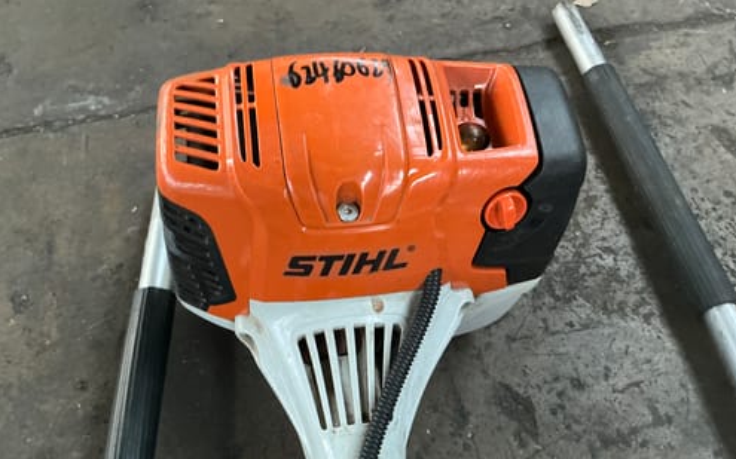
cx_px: 369
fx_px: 602
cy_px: 227
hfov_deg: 62.9
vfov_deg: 41.8
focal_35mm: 30
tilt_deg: -56.5
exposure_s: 1/40
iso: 320
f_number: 1.8
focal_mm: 3
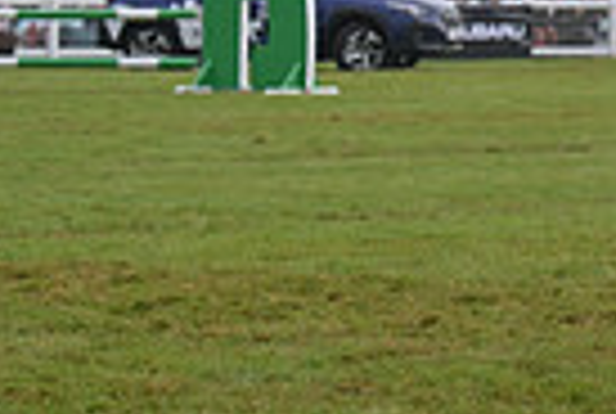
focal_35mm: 338
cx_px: 1286
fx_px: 5796
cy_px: -223
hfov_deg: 5.9
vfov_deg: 4.1
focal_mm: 80
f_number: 4.5
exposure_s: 1/1250
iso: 1250
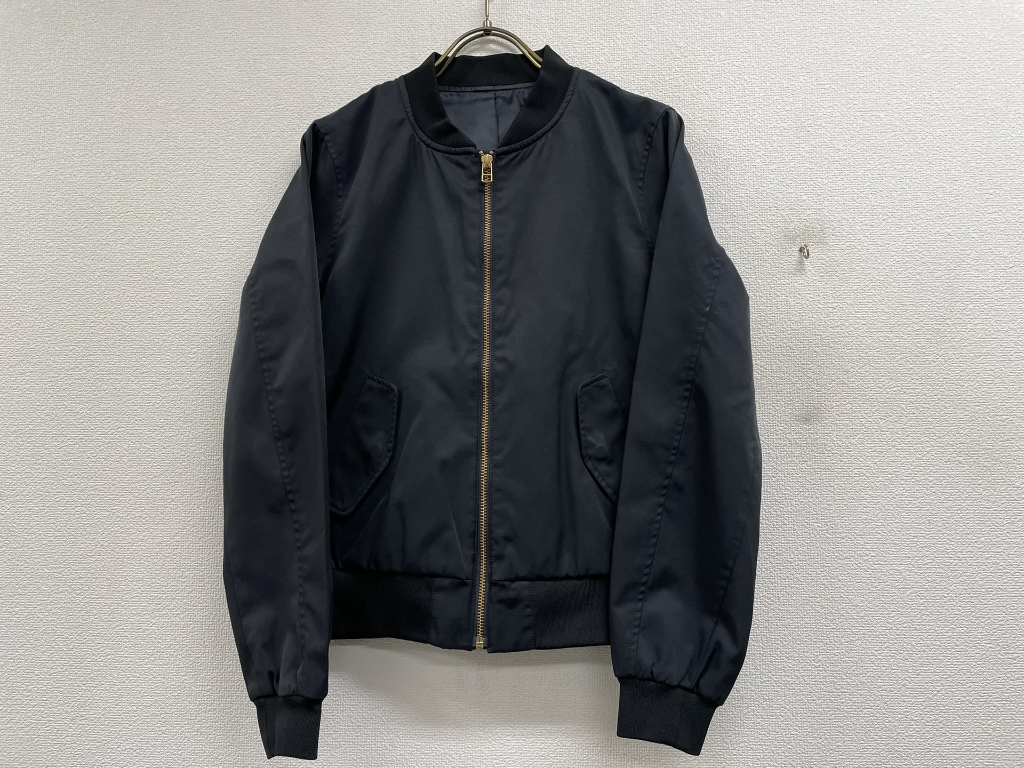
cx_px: 512
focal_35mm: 26
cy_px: 384
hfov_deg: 67.3
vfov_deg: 53.1
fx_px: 769
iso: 100
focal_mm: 4.2
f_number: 1.6
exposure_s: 1/115
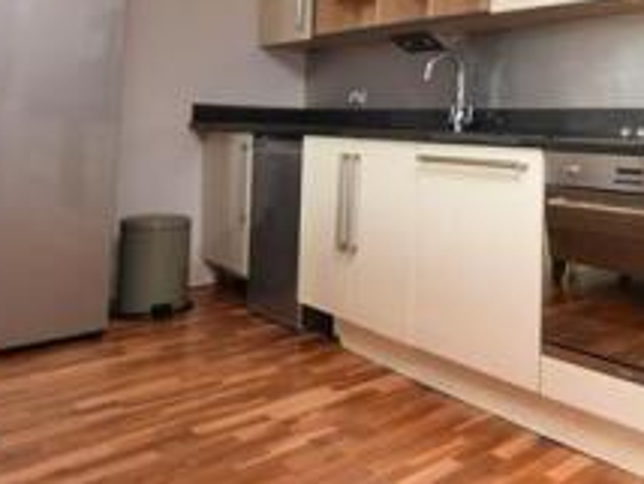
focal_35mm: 32
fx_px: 596
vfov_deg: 42.5
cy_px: 107
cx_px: 578
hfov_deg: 50.5
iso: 360
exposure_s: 1/125
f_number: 5.6
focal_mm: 10
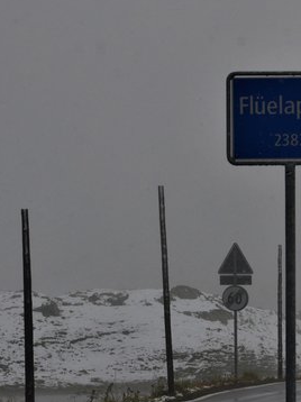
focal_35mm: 338
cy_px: 128
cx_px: 302
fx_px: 3924
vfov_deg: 5.9
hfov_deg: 4.4
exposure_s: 1/320
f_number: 10
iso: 320
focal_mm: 105
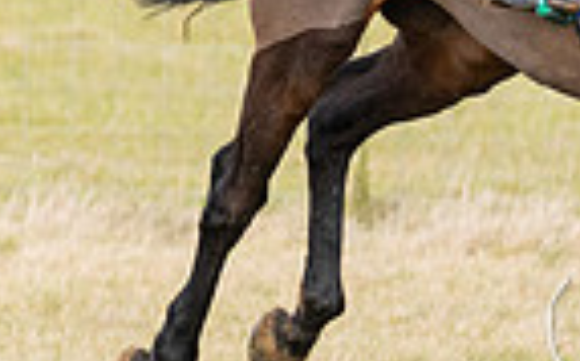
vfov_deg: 1.3
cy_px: 43
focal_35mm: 1032
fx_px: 16294
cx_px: 876
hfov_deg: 2.0
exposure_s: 1/1600
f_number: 5
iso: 800
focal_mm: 200
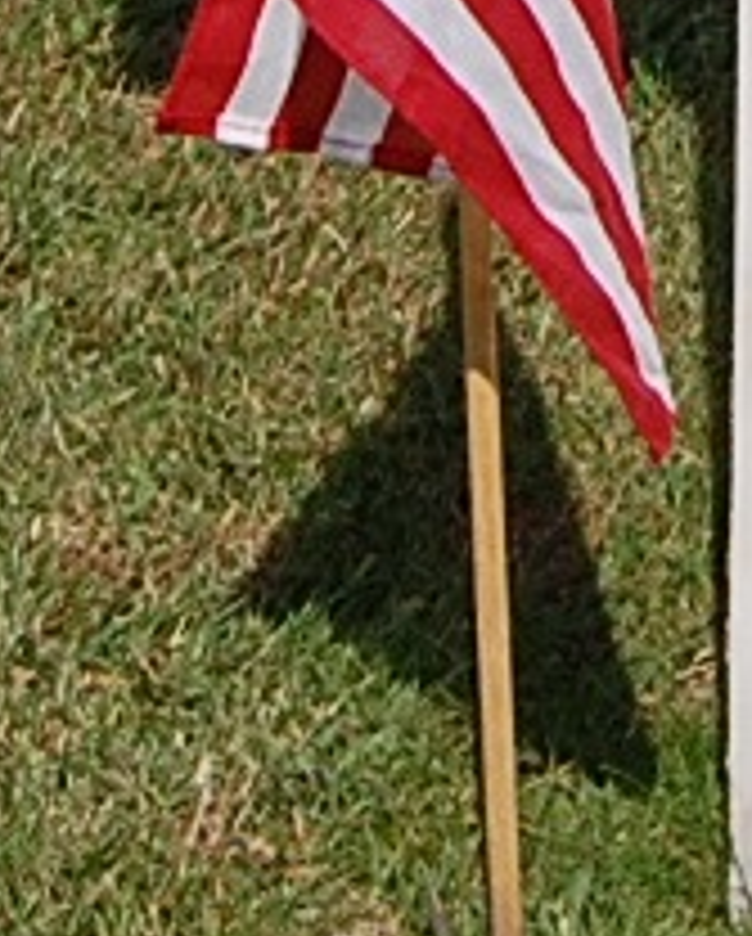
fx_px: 4303
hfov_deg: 9.8
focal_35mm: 155
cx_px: 1013
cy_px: -1123
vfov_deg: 11.0
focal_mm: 24
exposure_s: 1/400
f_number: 10
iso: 200
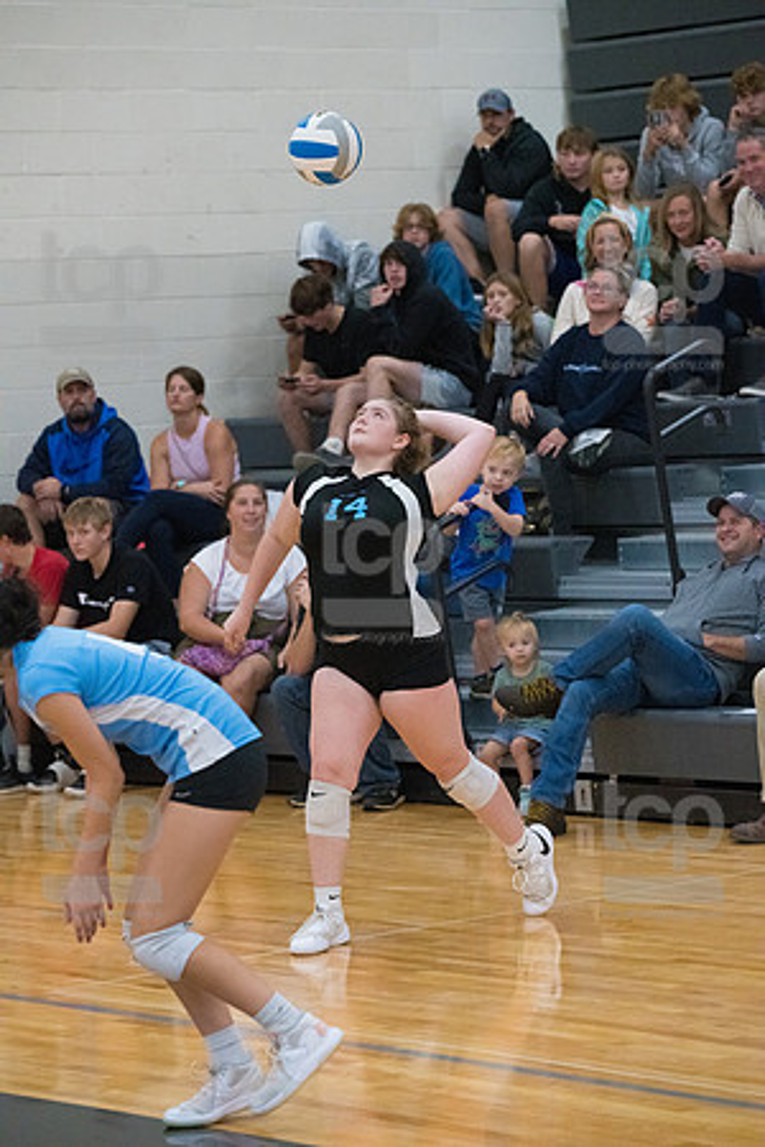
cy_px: 574
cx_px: 382
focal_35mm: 130
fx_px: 4143
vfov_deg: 15.8
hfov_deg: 10.5
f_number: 4.5
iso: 6400
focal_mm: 130
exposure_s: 1/1000
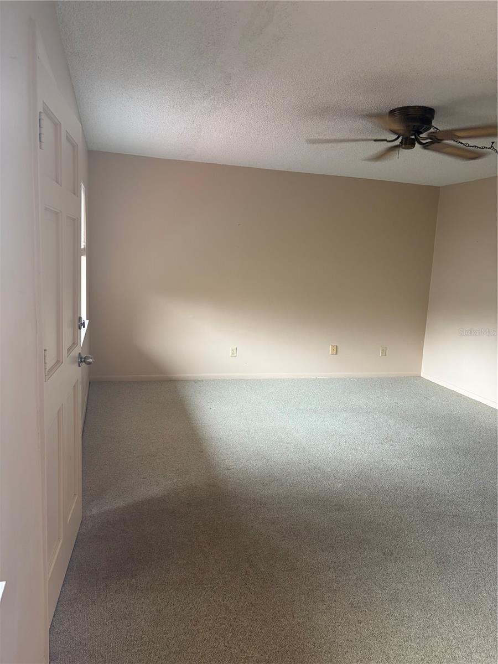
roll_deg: -3.7
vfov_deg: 67.3
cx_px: 249
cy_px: 332
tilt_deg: -9.1
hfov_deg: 53.1
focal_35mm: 26
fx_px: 499
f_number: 1.6
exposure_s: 1/60
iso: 100
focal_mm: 5.96
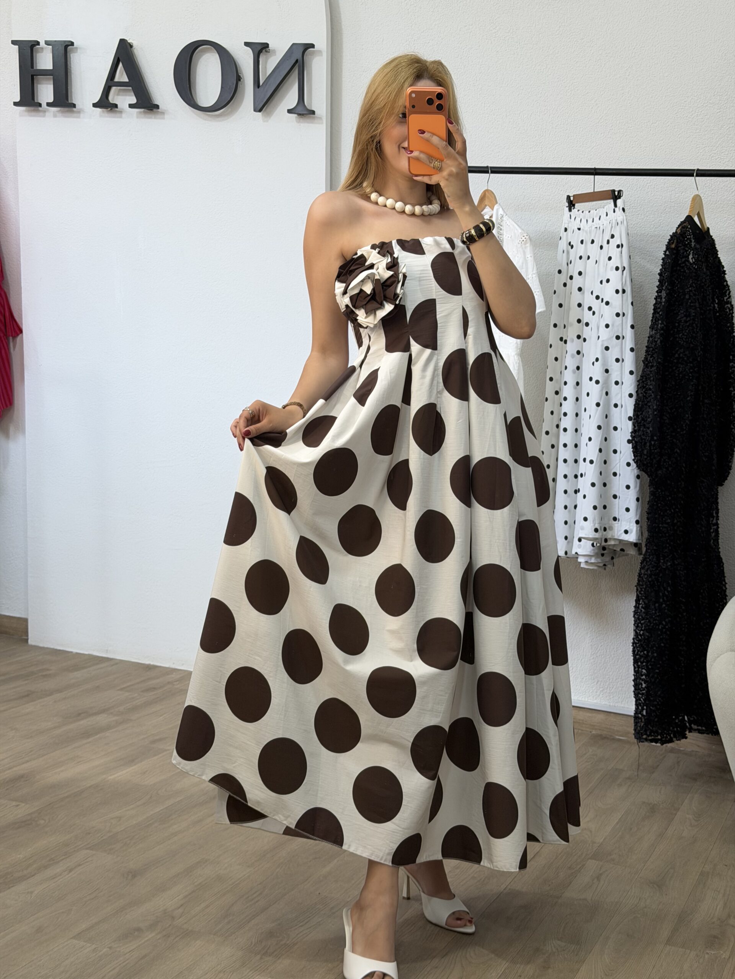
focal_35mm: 48
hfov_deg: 30.3
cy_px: 490
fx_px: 1359
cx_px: 368
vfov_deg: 39.7
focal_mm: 6.76
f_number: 1.78
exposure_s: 1/96
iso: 64
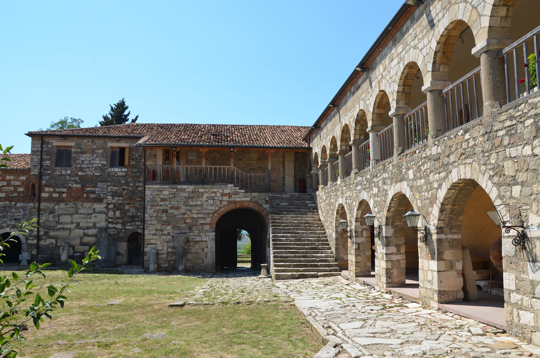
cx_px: 270
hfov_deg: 67.5
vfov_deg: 47.7
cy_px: 179
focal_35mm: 27
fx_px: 404
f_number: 8
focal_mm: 18
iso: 110
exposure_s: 1/250
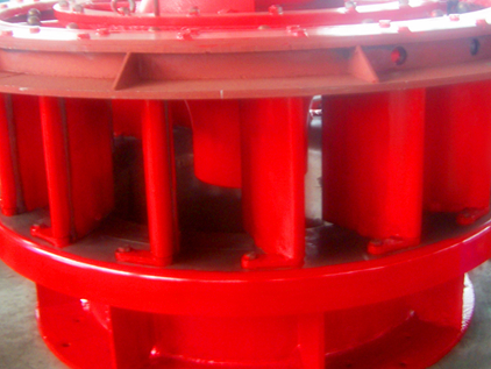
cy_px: 132
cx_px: 268
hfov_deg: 35.5
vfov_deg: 26.9
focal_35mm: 54
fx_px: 766
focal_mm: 6.3
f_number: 2.8
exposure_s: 1/8
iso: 140
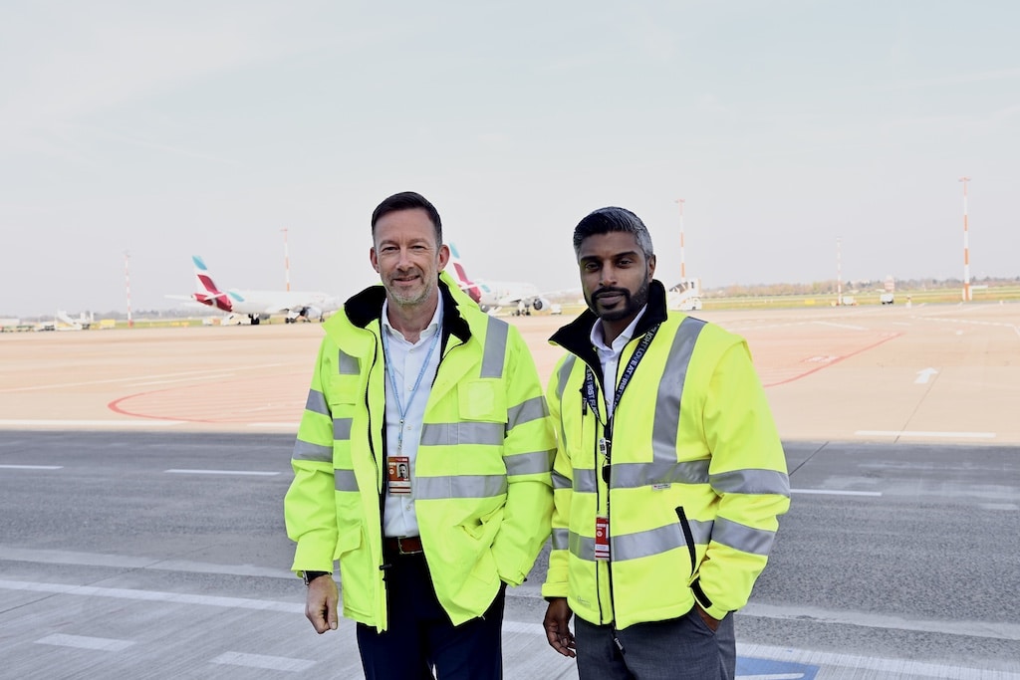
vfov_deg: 35.1
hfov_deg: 50.7
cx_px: 510
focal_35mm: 38
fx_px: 1077
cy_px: 340
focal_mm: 38
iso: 100
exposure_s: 1/100
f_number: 6.3
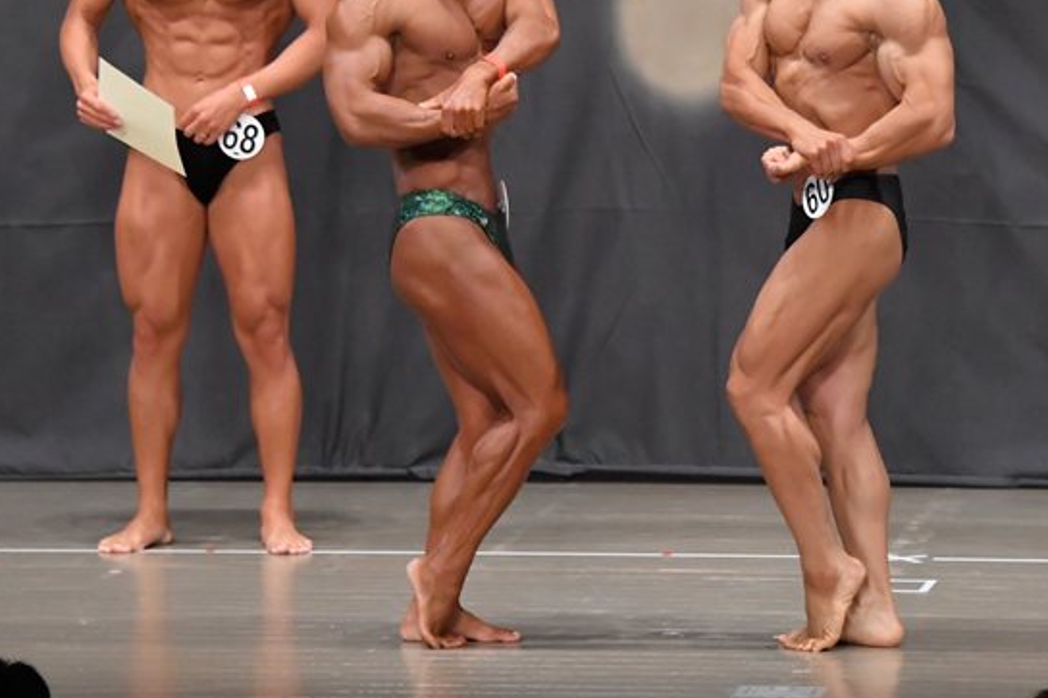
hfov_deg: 7.2
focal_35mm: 288
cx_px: 629
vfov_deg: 4.8
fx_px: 8379
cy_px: 237
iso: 6400
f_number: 5.6
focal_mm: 135
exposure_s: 1/400
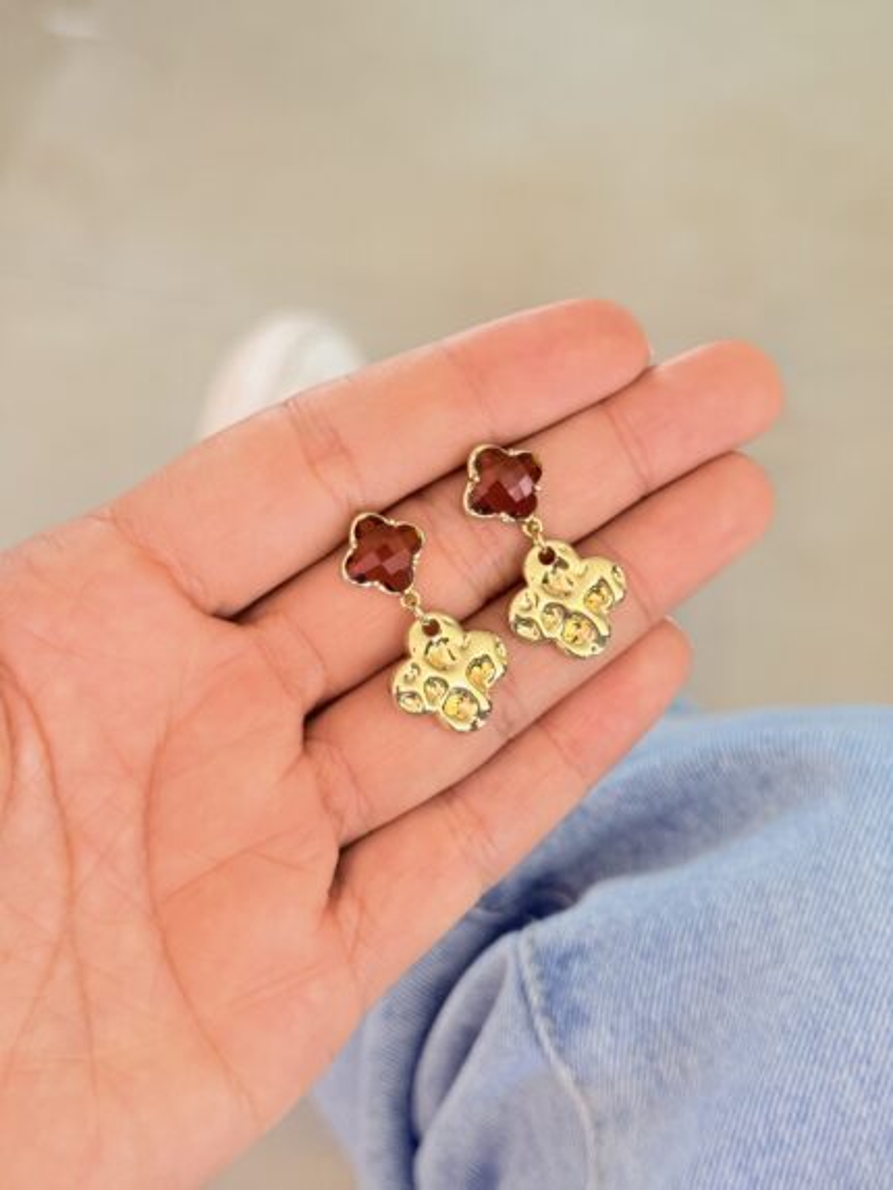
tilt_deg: -54.2
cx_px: 446
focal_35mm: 48
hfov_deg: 30.3
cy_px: 595
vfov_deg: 39.6
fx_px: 1650
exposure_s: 1/40
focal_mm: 6.76
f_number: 1.78
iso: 250
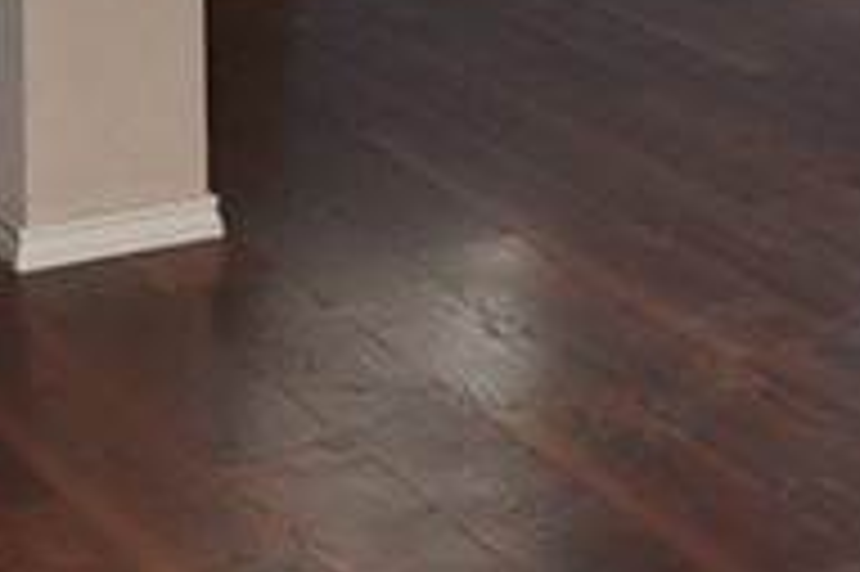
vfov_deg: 8.0
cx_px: 1652
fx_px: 3676
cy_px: -959
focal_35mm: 154
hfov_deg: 12.0
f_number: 3.5
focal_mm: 18
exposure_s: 1/125
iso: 400
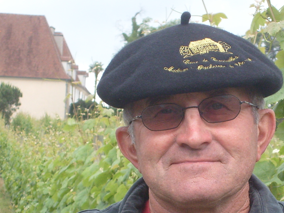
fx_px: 1493
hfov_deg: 10.8
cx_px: 220
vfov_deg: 8.1
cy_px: 193
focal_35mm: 182
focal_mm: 13.7
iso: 80
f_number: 4.2
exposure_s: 1/250
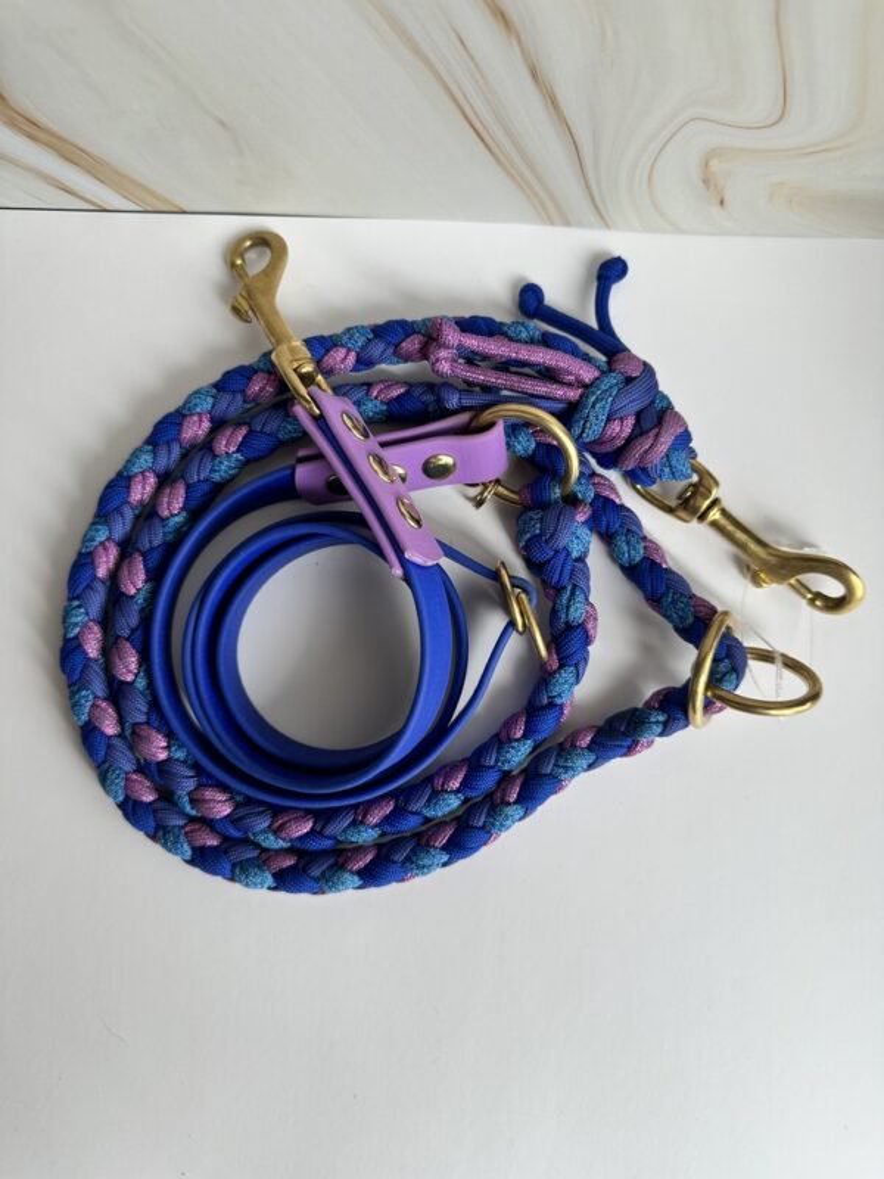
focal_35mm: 24
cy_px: 590
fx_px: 817
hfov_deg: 56.8
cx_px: 442
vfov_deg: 71.6
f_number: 1.78
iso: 64
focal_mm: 6.86
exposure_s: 1/120
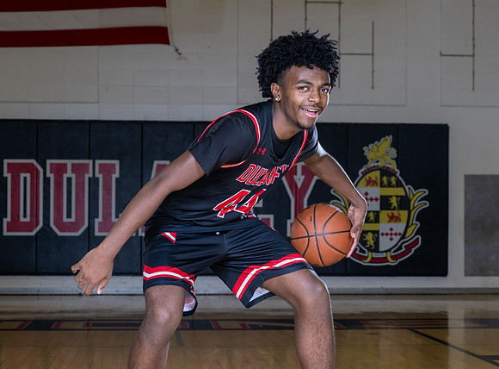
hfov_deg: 21.6
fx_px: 1307
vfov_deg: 16.0
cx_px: 256
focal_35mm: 91
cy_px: 189
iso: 400
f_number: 7.1
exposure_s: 1/100
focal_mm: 70
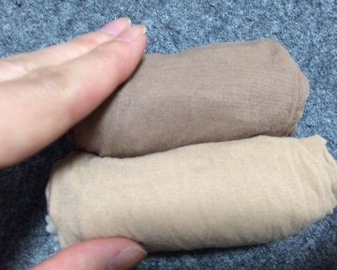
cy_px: 134
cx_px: 178
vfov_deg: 45.8
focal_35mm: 32
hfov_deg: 55.6
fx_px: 319
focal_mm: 4.12
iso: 320
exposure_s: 1/30
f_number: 2.2
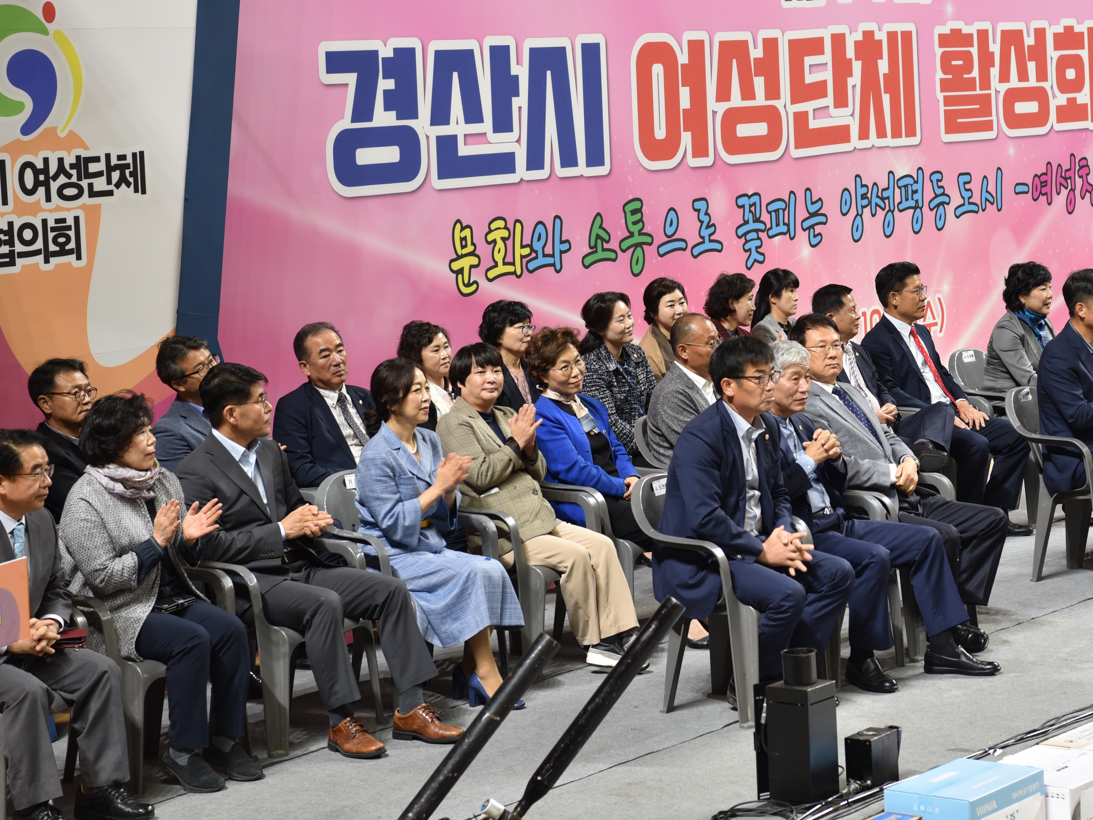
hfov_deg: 19.7
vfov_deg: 14.9
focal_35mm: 99
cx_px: 783
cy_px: 316
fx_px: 3126
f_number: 4
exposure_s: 1/60
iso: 450
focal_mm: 70
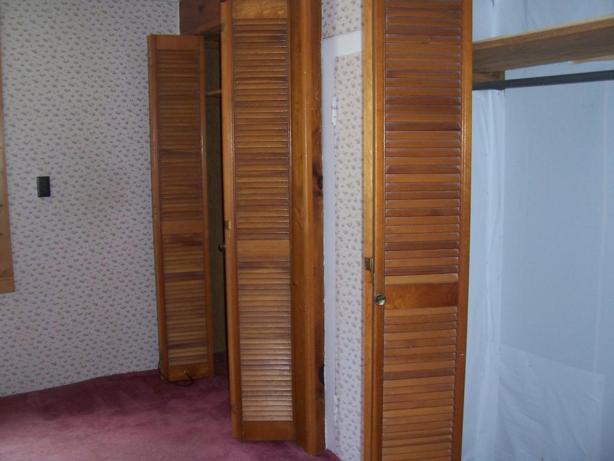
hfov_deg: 54.0
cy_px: 230
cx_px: 307
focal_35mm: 34
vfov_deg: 41.8
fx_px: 603
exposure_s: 1/60
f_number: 2.7
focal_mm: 5.6
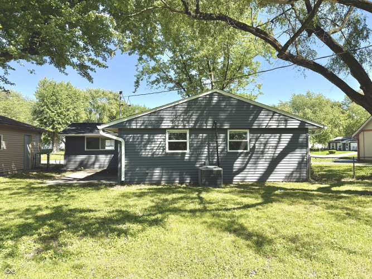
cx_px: 186
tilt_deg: +1.7
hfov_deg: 71.6
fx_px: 258
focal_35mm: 24
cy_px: 140
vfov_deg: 56.8
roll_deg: -1.6
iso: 80
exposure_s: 1/2169
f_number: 1.78
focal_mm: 6.76
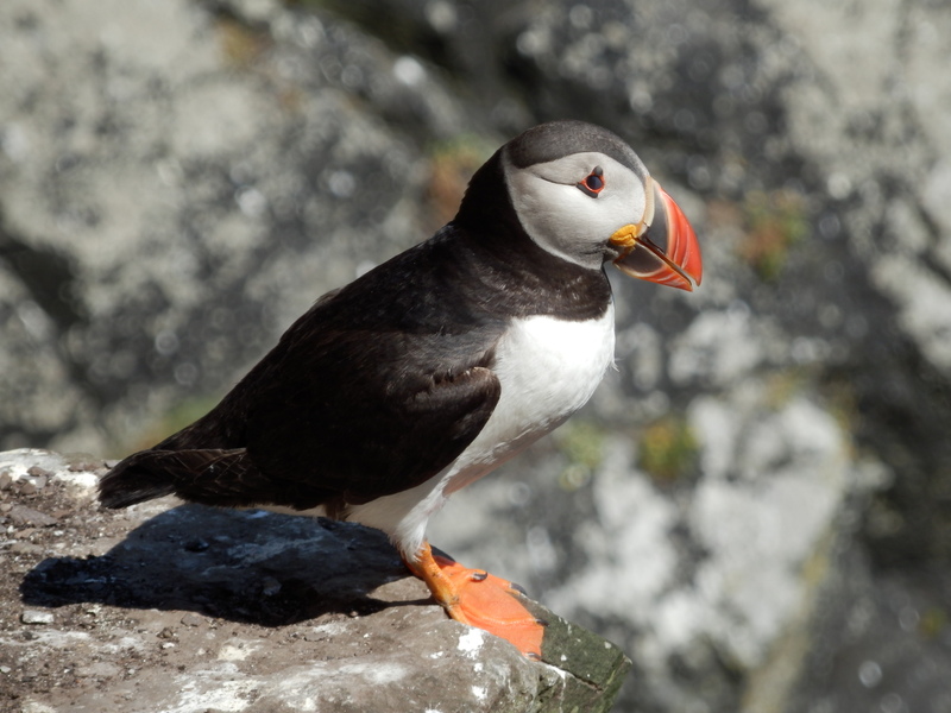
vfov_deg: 3.4
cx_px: 476
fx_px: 12088
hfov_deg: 4.5
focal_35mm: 440
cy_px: 356
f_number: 6.9
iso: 80
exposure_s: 1/250
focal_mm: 78.6
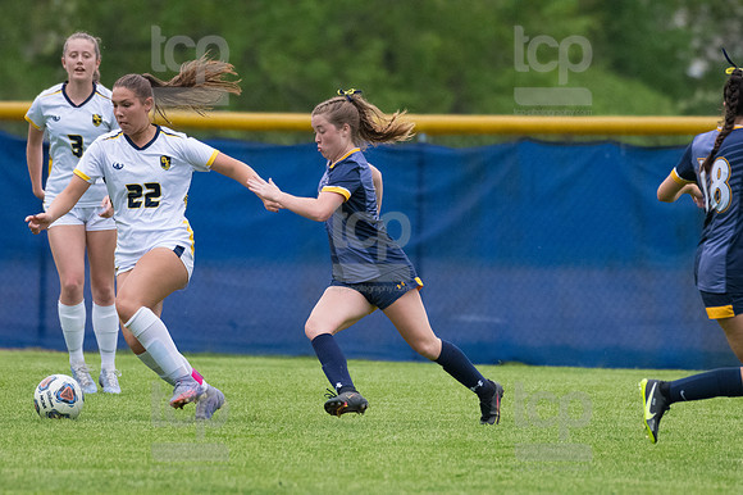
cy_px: 248
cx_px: 372
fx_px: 12066
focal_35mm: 585
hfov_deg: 3.5
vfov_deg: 2.3
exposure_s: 1/1600
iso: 4000
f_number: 5.6
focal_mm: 390
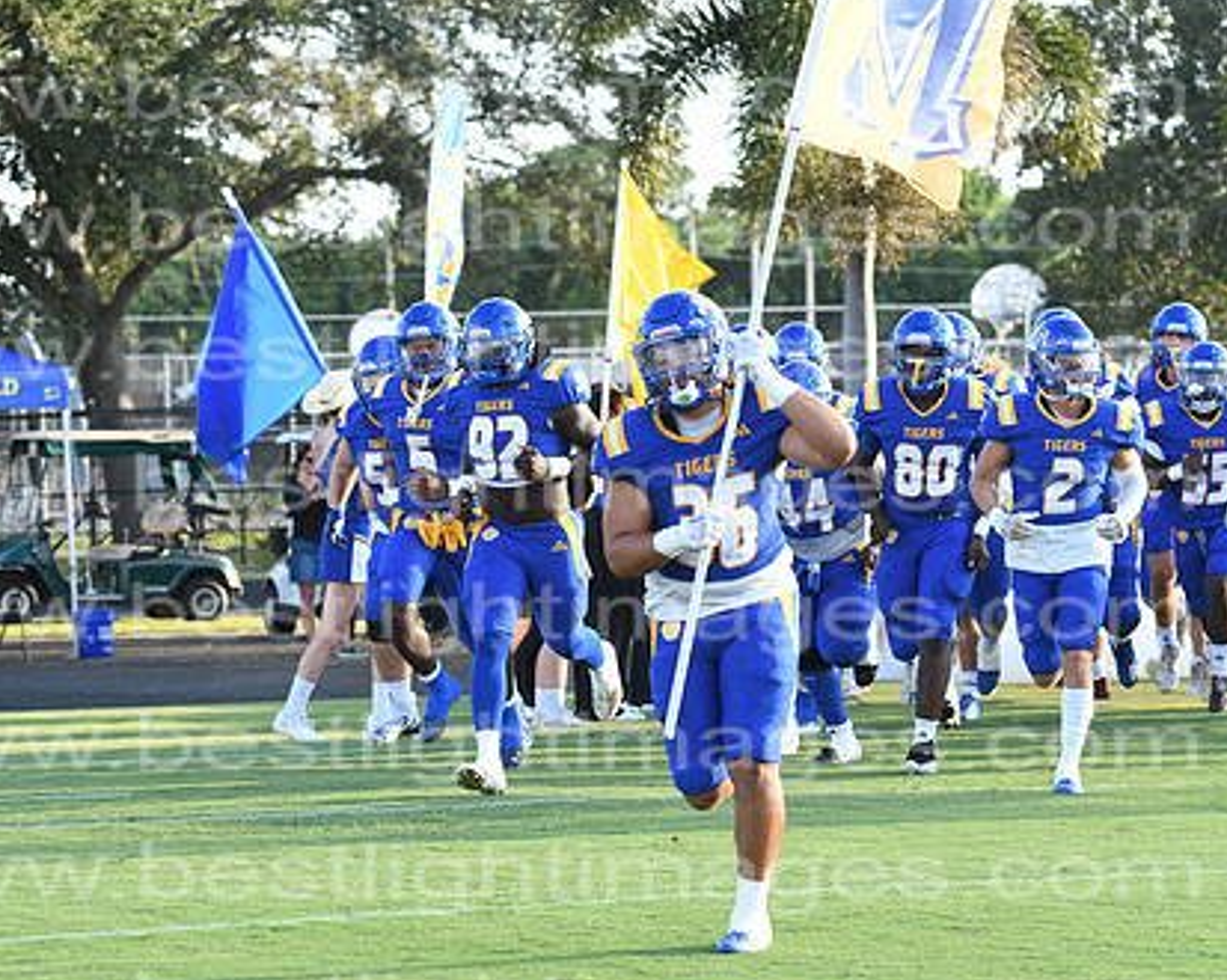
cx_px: 526
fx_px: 7042
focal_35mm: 194
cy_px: 554
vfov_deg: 8.0
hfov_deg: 10.0
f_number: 5.6
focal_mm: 98
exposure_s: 1/500
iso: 400
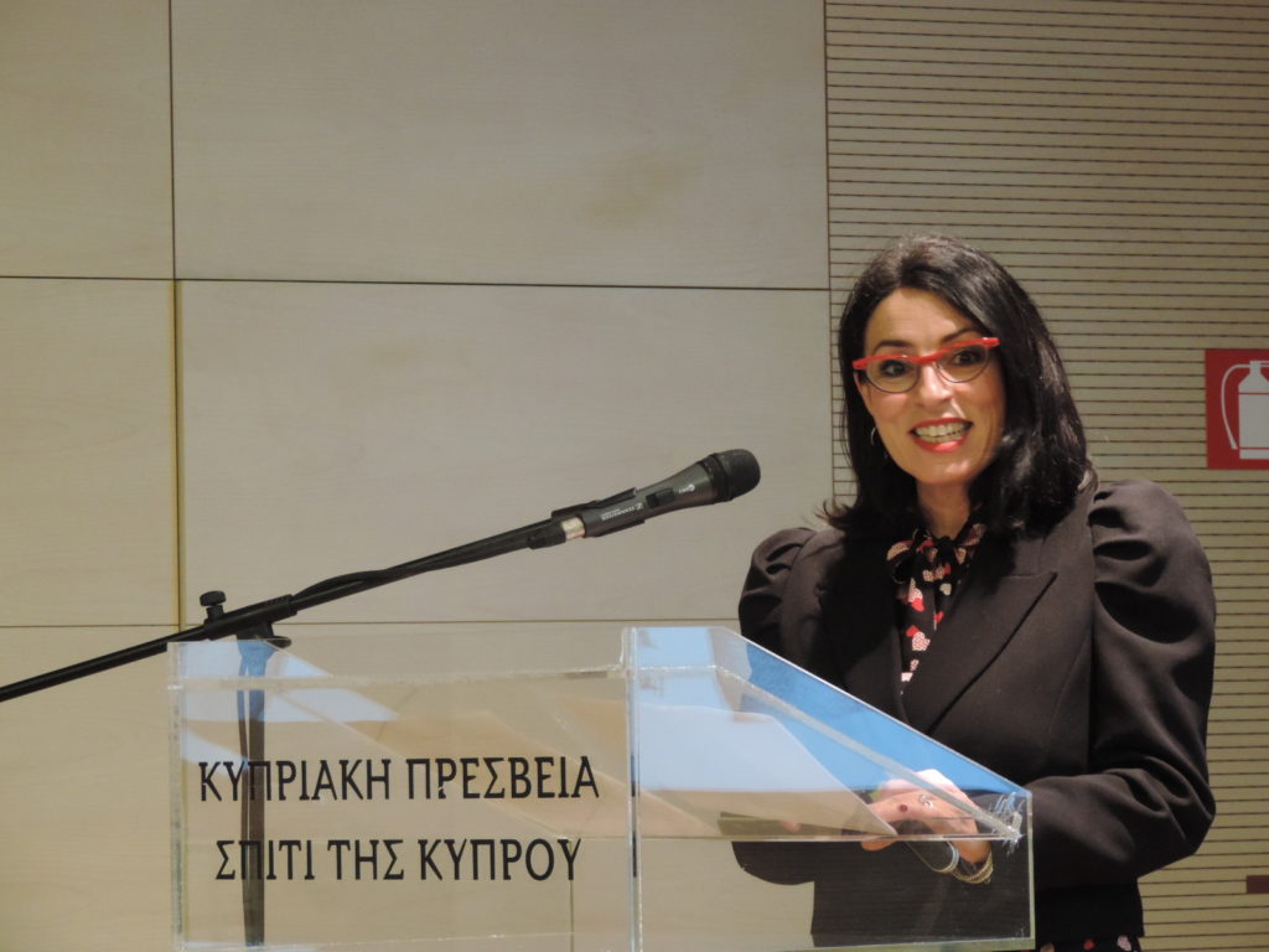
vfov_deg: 7.4
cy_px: 476
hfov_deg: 9.9
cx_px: 634
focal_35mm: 200
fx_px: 7332
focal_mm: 35.6
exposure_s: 1/20
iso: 800
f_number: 4.6
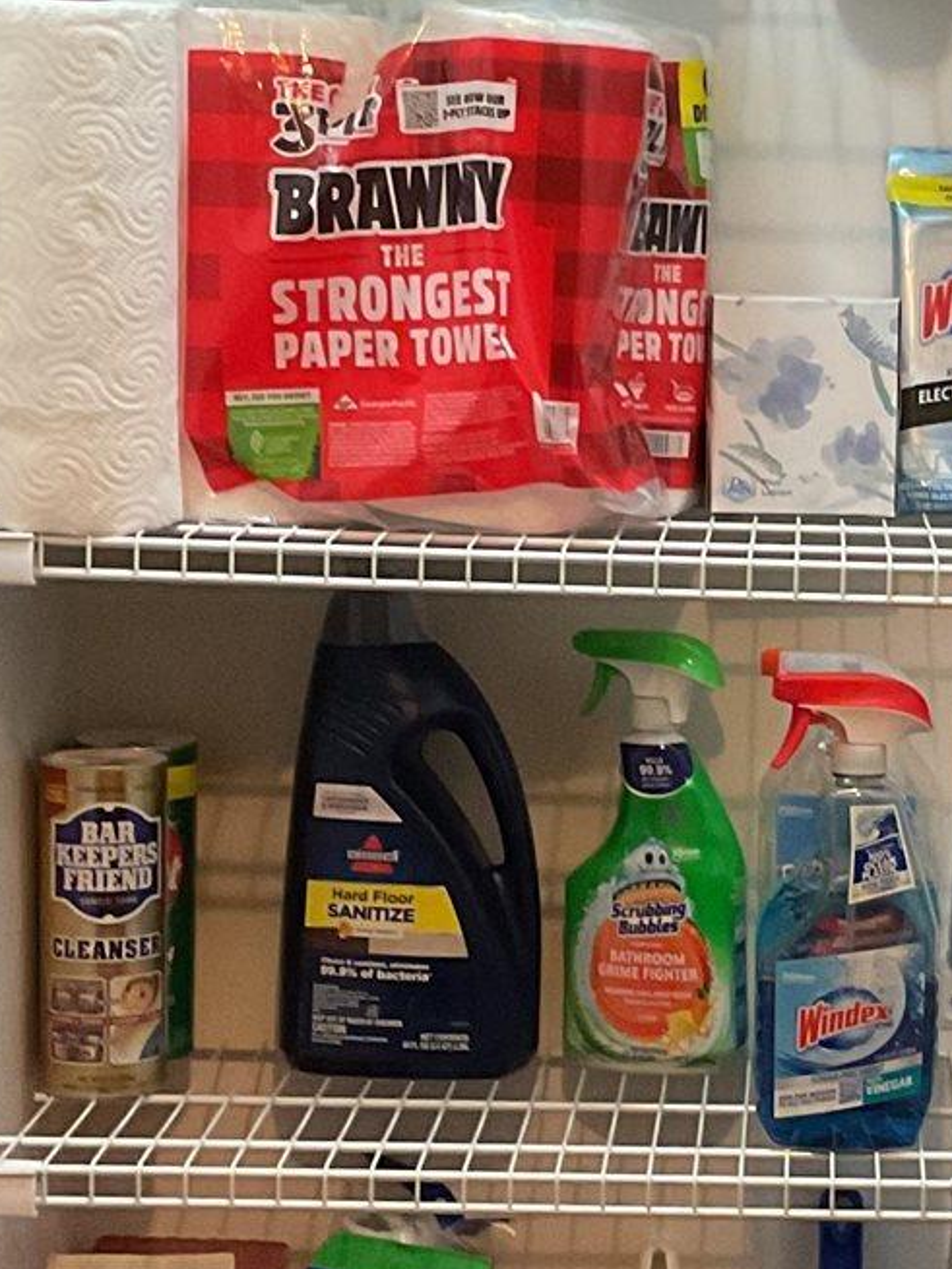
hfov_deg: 14.3
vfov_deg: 19.3
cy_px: 711
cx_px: 917
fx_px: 3741
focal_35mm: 102
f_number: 1.8
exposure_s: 1/50
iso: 320
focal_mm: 3
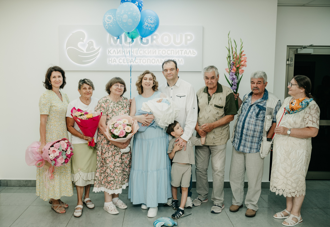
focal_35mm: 37
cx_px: 146
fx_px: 340
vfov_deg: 37.0
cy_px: 115
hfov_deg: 51.7
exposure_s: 1/160
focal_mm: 31
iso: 160
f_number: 4
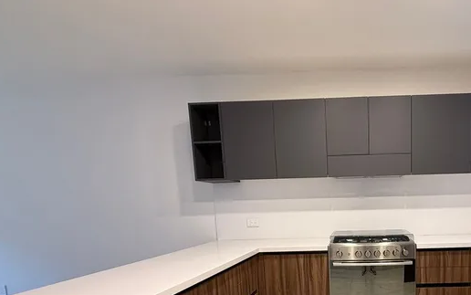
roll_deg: +1.1
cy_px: 241
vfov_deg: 49.5
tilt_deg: -6.8
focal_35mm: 23
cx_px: 354
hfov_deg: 71.8
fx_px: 295
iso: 200
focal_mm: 2.22
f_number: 2.2
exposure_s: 1/60
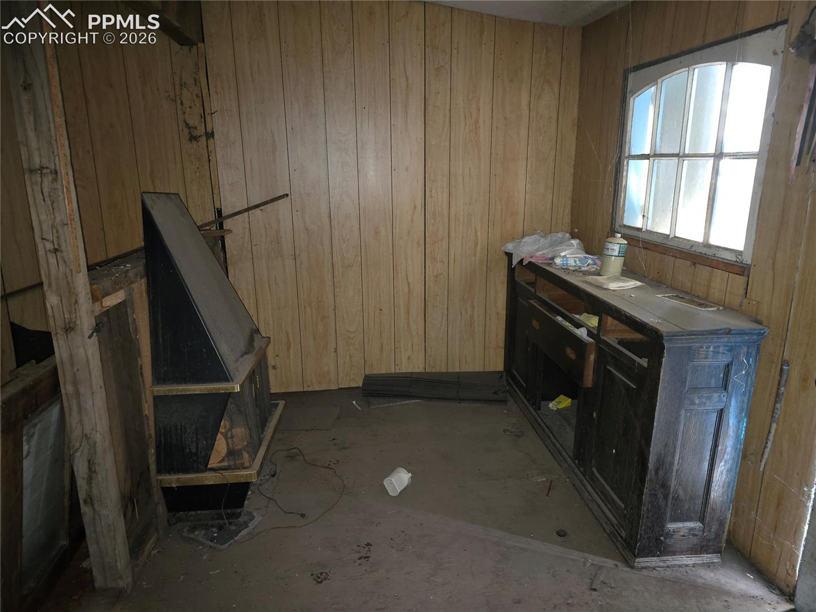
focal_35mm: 23
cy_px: 306
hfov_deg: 73.9
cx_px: 408
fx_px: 542
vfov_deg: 58.9
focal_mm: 6.3
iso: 320
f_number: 1.7
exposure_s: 1/12
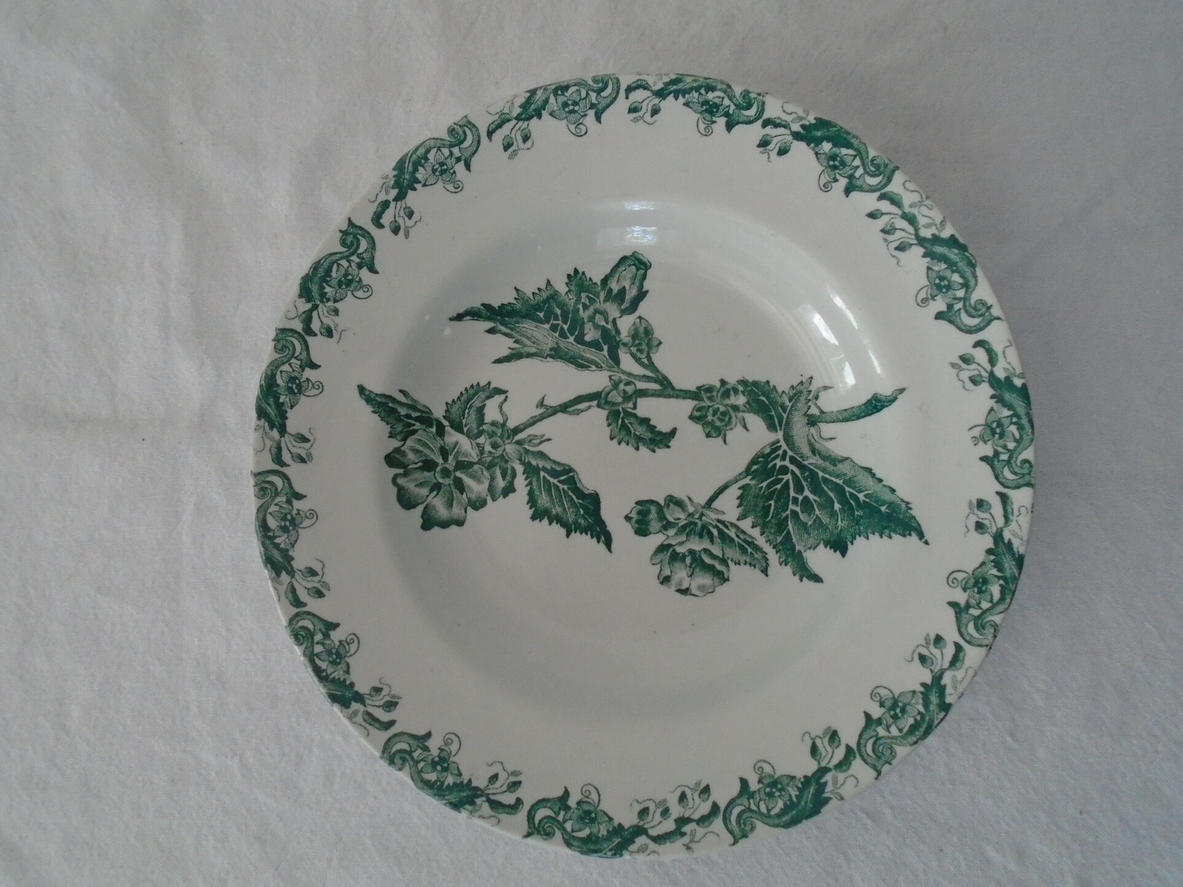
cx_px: 590
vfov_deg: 51.3
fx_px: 923
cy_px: 433
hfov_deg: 65.3
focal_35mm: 27
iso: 400
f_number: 3.2
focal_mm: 4.6
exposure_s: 1/80
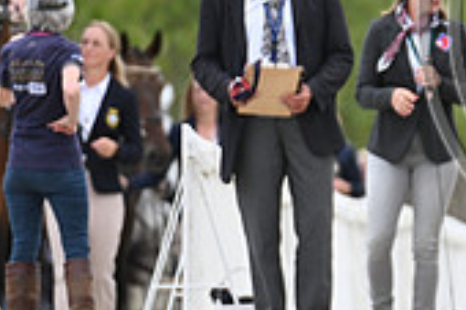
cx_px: 669
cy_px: -21
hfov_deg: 1.5
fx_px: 17652
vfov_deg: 1.0
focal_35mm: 1365
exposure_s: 1/1600
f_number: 5.6
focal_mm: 400
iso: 720
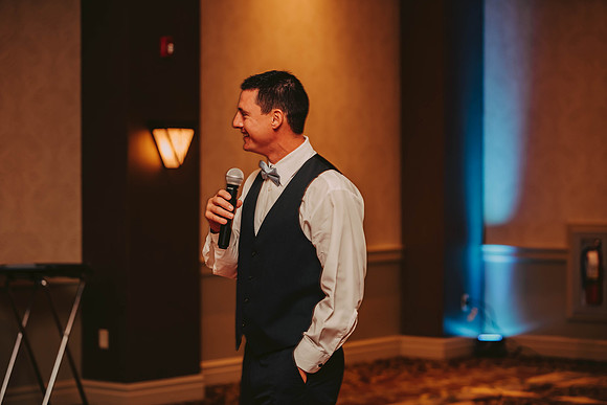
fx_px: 1602
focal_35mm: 95
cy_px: 202
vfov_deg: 14.4
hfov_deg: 21.5
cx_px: 304
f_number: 2.8
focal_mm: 95
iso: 800
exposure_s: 1/60
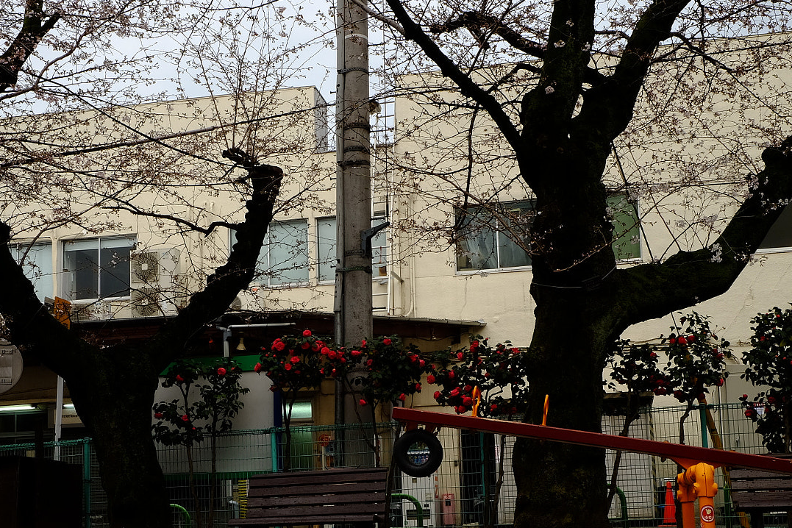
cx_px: 374
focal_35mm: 49
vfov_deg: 27.2
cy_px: 385
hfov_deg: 40.3
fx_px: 1078
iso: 200
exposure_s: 1/8.5
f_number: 18
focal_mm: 22.3
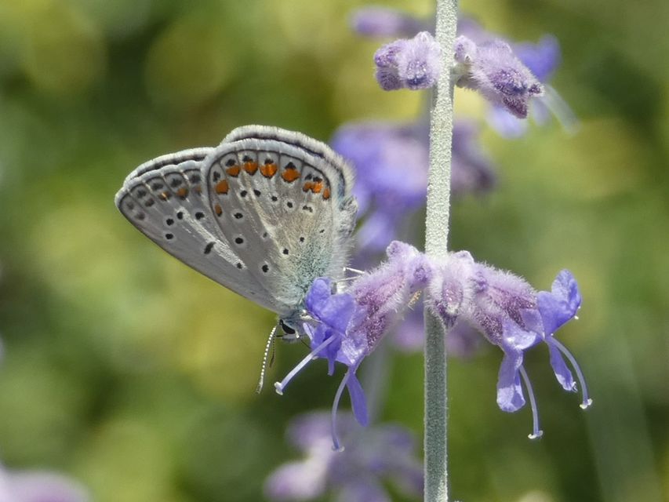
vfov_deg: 6.8
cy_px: 251
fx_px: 4194
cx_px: 334
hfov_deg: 9.1
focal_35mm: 217
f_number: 5.5
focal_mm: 38.9
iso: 80
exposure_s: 1/125
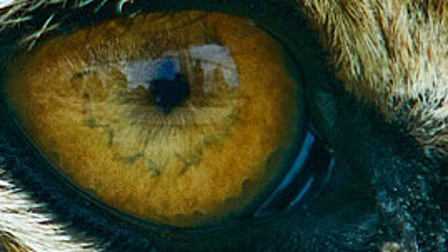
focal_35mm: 1872
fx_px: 22227
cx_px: -231
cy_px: 125
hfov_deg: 1.2
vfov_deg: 0.6
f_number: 4.5
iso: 200
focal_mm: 200
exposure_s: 1/160
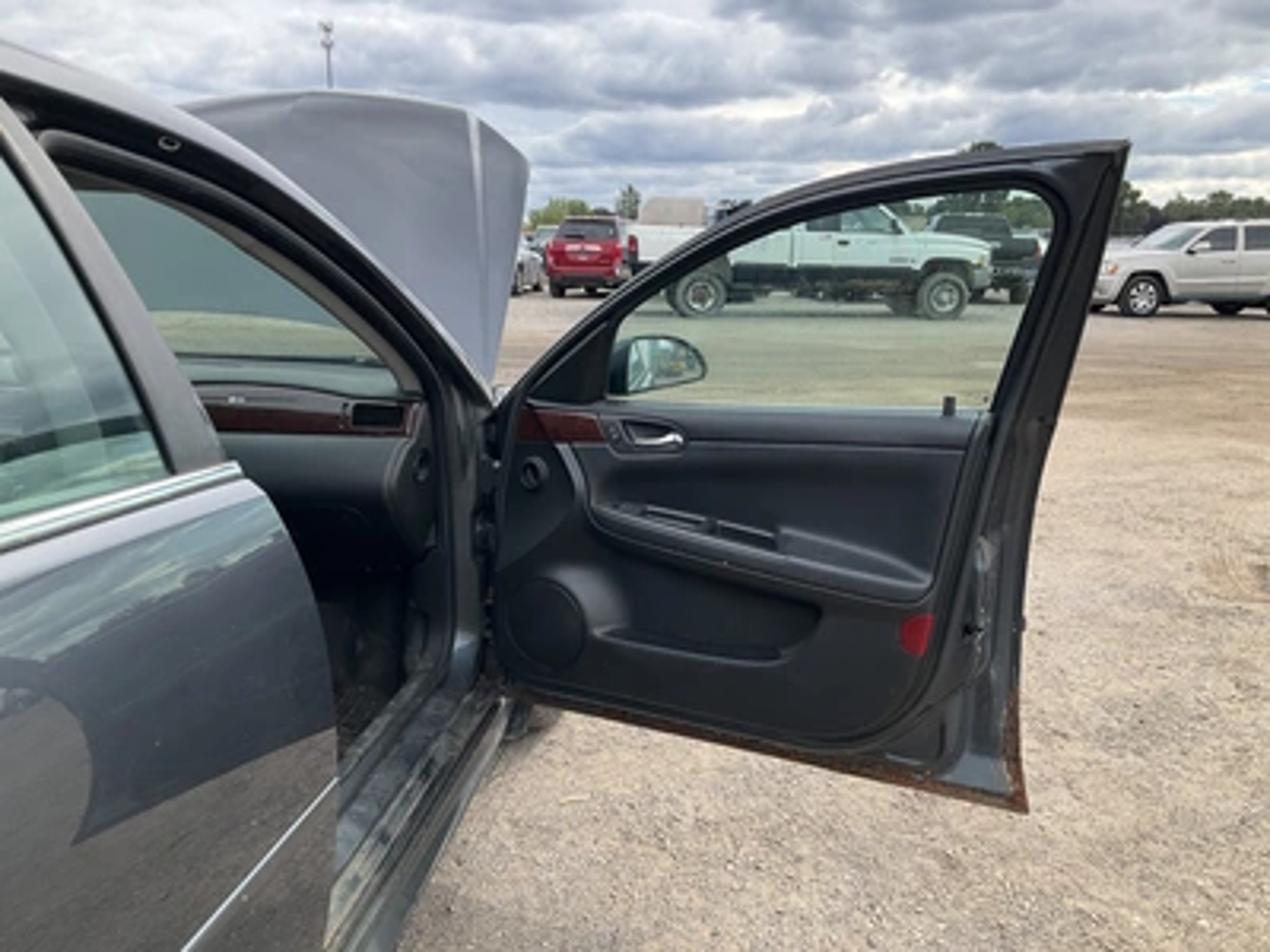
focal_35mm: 29
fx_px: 1064
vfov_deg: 48.2
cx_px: 635
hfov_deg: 61.7
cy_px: 476
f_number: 1.8
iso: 25
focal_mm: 3
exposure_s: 1/599
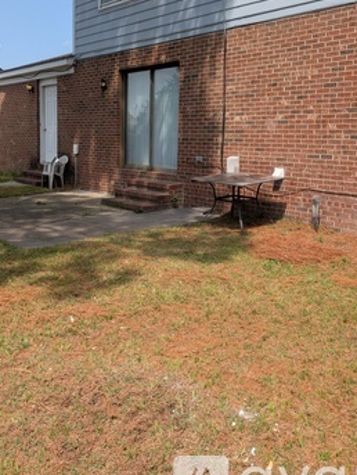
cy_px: 165
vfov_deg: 51.8
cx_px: 137
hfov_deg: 40.5
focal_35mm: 35
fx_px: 480
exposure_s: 1/962
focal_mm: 6.9
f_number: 1.68
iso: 21
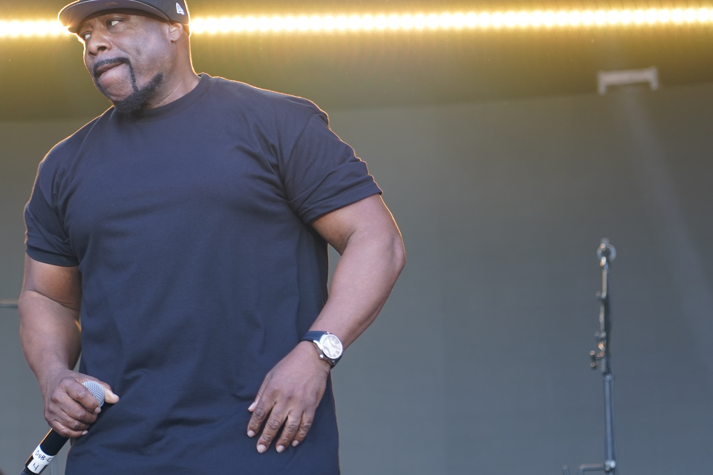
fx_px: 3307
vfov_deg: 8.2
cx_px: 297
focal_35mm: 167
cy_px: 164
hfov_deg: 12.3
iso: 400
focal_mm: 105
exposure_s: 1/160
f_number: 4
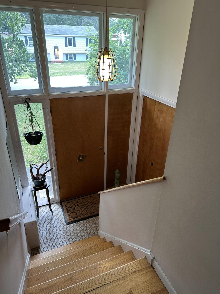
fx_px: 203
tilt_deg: -27.2
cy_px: 147
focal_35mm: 24
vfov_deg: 71.6
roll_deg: -2.6
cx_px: 110
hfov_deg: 56.8
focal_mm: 6.86
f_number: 1.78
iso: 100
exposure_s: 1/120
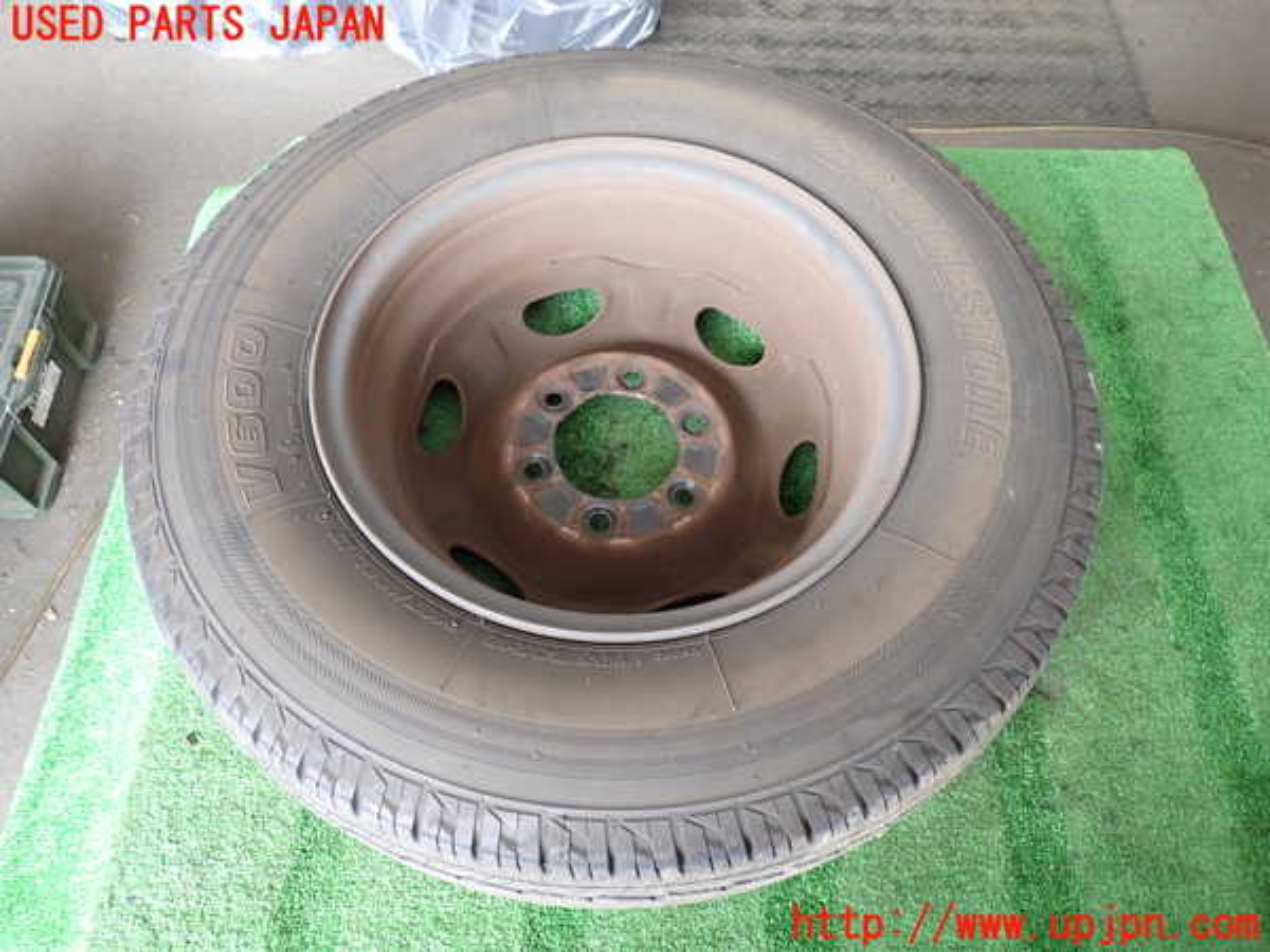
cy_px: 476
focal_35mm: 25
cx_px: 635
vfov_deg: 54.9
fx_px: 917
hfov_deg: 69.4
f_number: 2
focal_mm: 4.5
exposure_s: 1/40
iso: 200
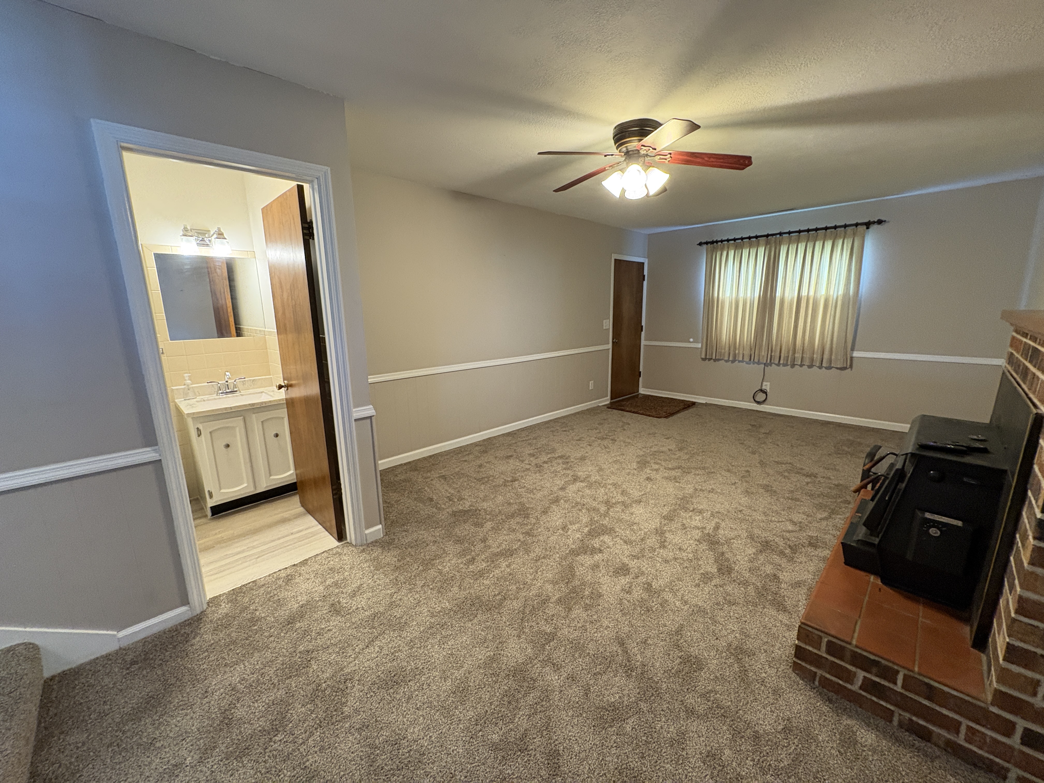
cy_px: 392
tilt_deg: -11.0
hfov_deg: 102.1
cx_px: 522
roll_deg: +0.8
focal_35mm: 14
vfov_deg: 85.7
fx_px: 422
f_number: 2.2
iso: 400
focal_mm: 2.22
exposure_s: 1/60
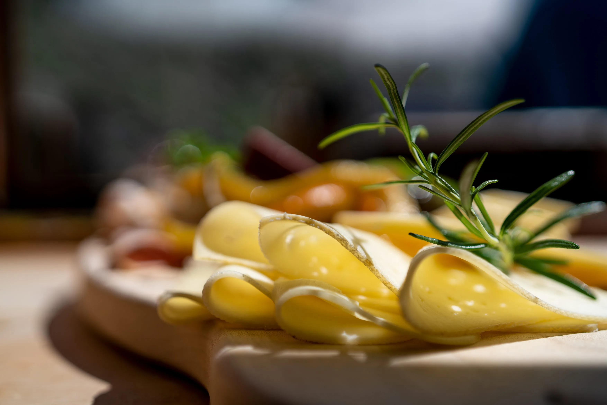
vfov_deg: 33.4
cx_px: 304
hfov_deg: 48.5
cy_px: 202
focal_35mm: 40
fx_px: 675
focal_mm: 40
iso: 80
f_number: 2
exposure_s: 1/4000
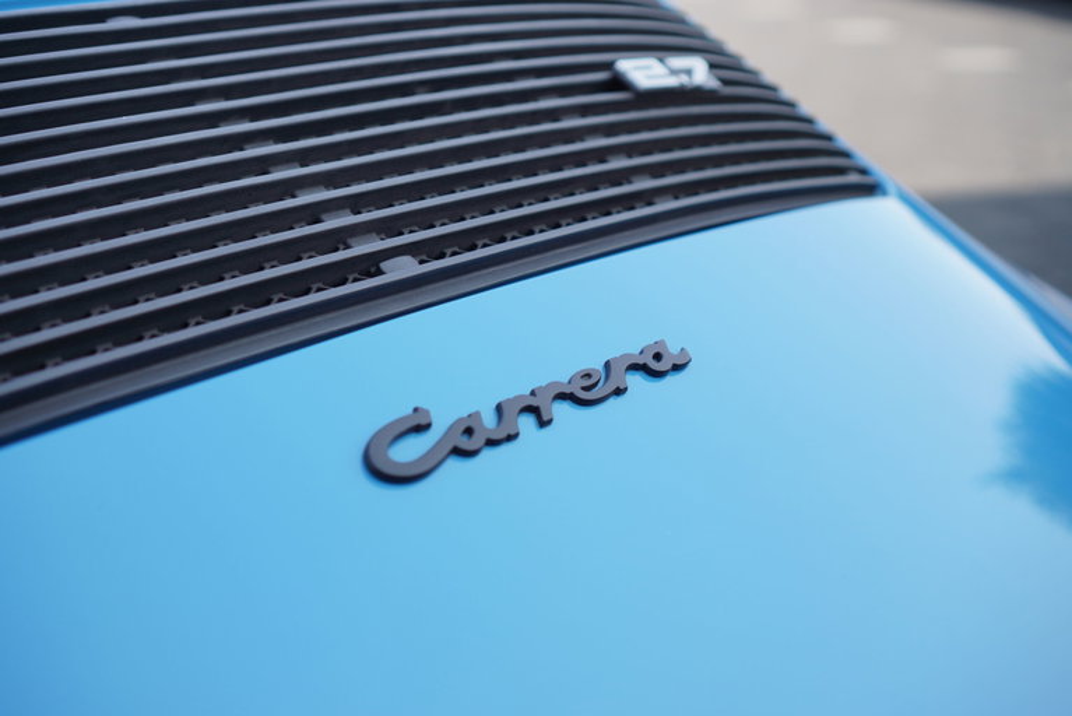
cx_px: 536
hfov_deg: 37.8
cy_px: 358
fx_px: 1564
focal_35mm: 52
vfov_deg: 25.8
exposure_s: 1/800
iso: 160
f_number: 2.8
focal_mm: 35
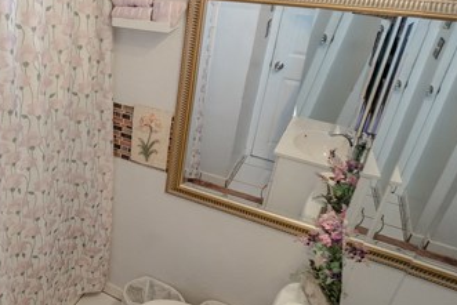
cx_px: 68
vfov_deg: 45.0
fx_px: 368
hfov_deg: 57.0
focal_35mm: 29
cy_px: 144
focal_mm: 10
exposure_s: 1/60
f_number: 4
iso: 250
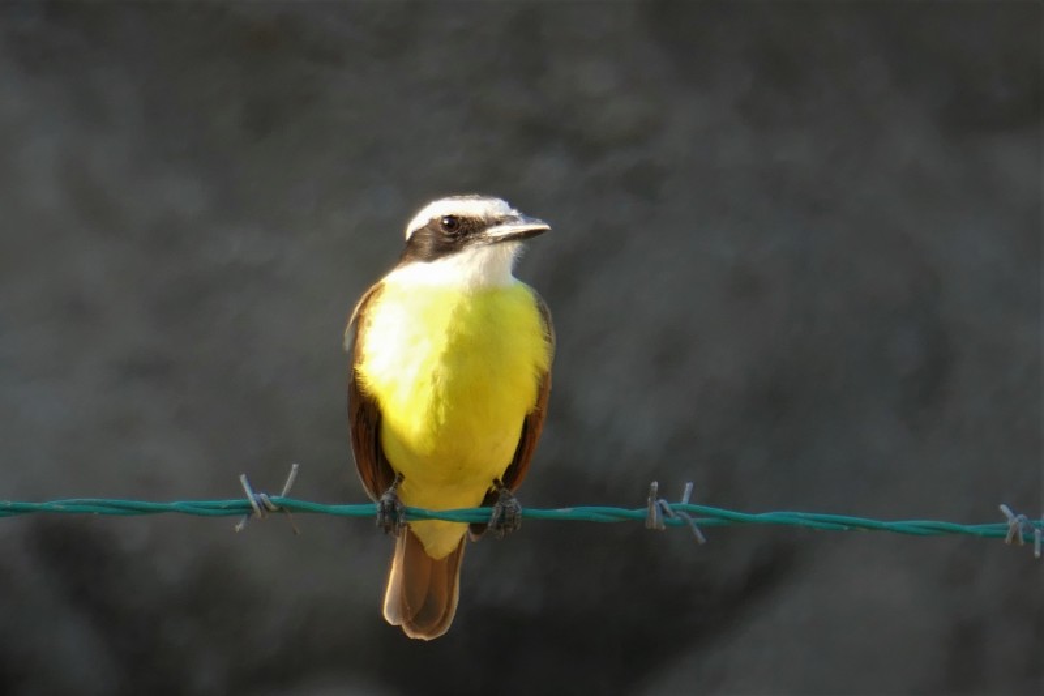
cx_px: 522
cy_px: 348
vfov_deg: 1.9
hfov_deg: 2.9
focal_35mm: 720
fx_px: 20874
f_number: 6.4
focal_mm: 132
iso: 250
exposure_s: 1/125
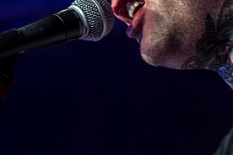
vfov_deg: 2.9
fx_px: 3042
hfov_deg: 4.4
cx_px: 289
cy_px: 2
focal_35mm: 470
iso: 1250
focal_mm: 120
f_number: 2.8
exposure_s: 1/100
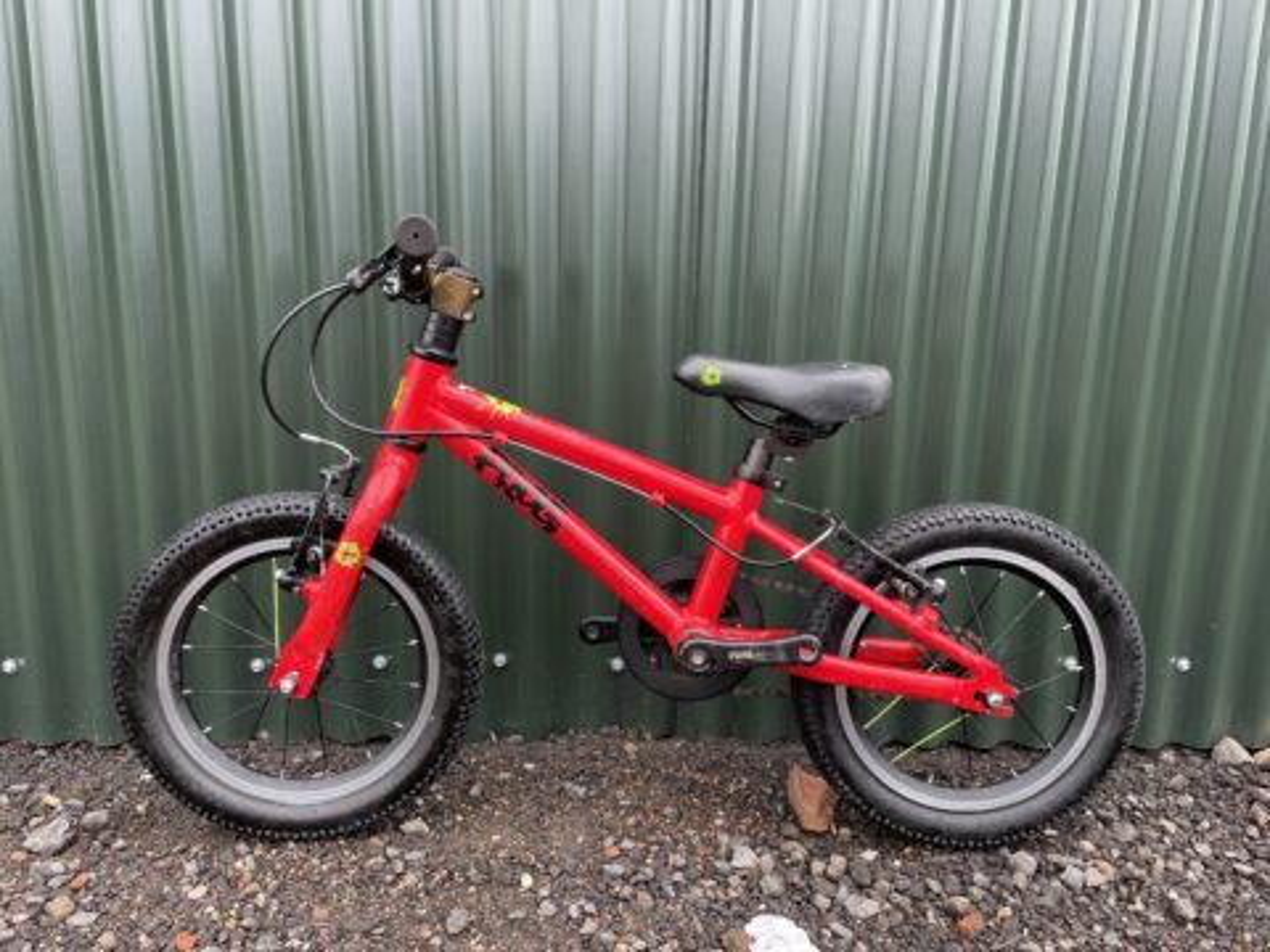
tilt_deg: -11.3
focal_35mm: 26
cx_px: 635
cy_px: 476
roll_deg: +0.6
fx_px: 954
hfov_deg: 67.3
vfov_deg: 53.1
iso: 32
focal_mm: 4.2
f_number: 1.6
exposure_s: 1/344
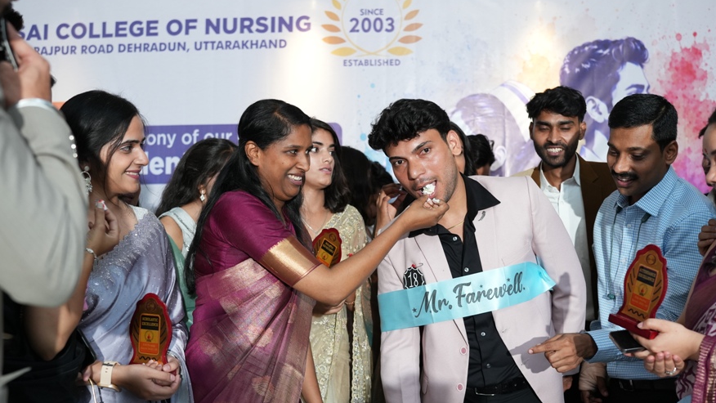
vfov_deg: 27.0
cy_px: 249
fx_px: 835
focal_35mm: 44
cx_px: 364
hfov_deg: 46.4
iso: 1250
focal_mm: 35
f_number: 2.8
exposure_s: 1/160
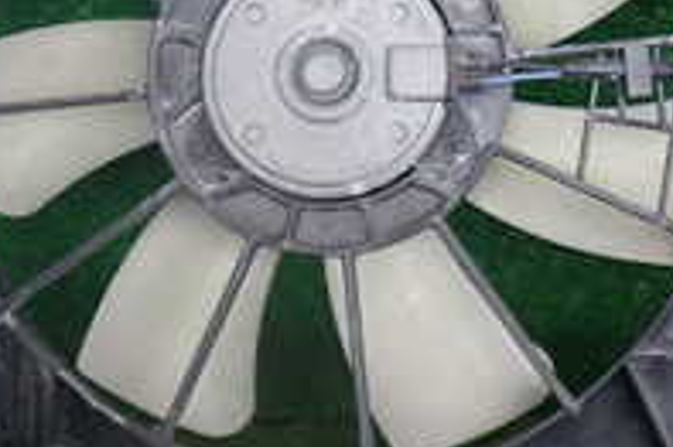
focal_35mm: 95
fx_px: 1774
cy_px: -3
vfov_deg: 14.1
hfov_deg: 20.6
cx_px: 707
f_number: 2.3
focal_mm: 5.4
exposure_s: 1/125
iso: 200
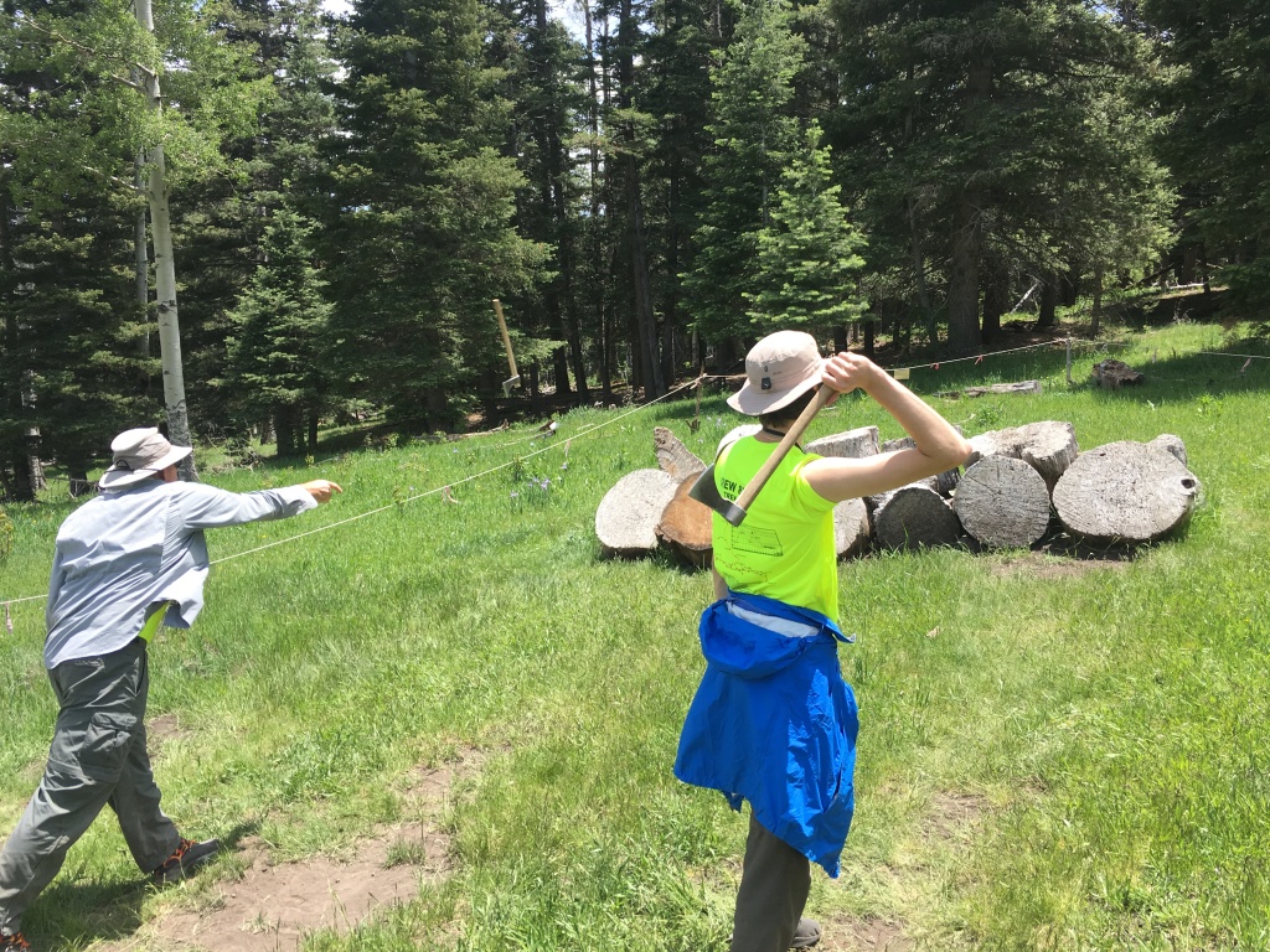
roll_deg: -0.1
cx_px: 635
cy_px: 476
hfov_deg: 61.7
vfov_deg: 48.2
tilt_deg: -7.4
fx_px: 1064
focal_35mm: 29
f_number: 2.2
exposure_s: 1/712
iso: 25
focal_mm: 4.15
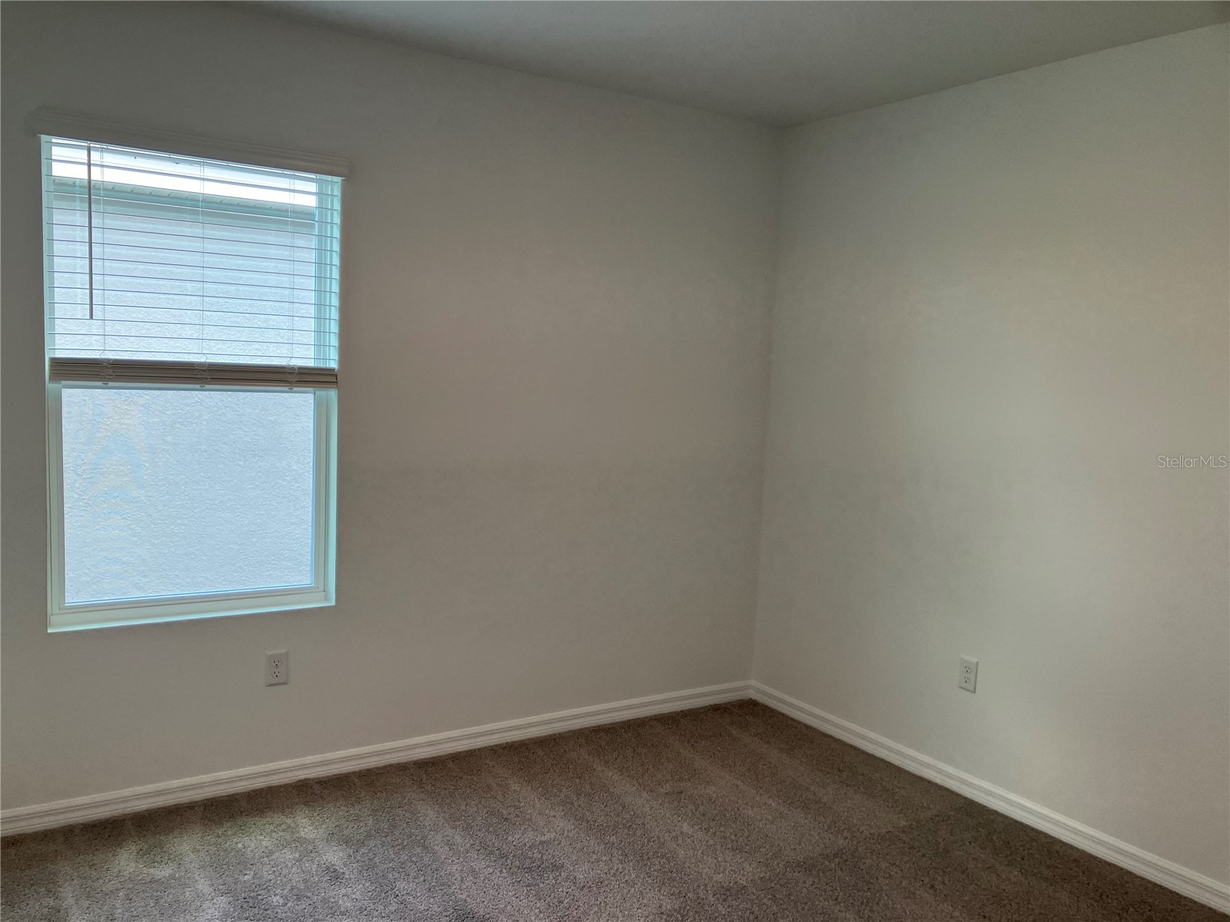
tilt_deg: -6.3
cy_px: 461
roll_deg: -1.8
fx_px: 995
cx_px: 615
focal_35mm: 28
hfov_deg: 63.4
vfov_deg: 49.7
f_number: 1.8
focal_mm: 3.99
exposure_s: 1/60
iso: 50
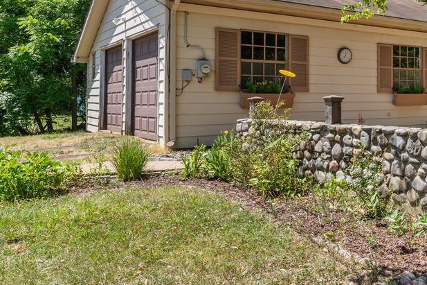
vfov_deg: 31.5
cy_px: 83
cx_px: 453
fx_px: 498
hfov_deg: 39.3
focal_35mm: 42
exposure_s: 1/640
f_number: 10
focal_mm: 18
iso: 500
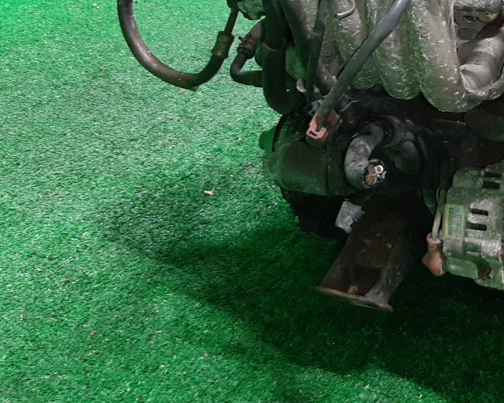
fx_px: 835
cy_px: 48
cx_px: 415
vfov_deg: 26.3
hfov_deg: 32.5
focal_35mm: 56
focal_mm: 3.93
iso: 183
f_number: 1.7
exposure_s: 1/33
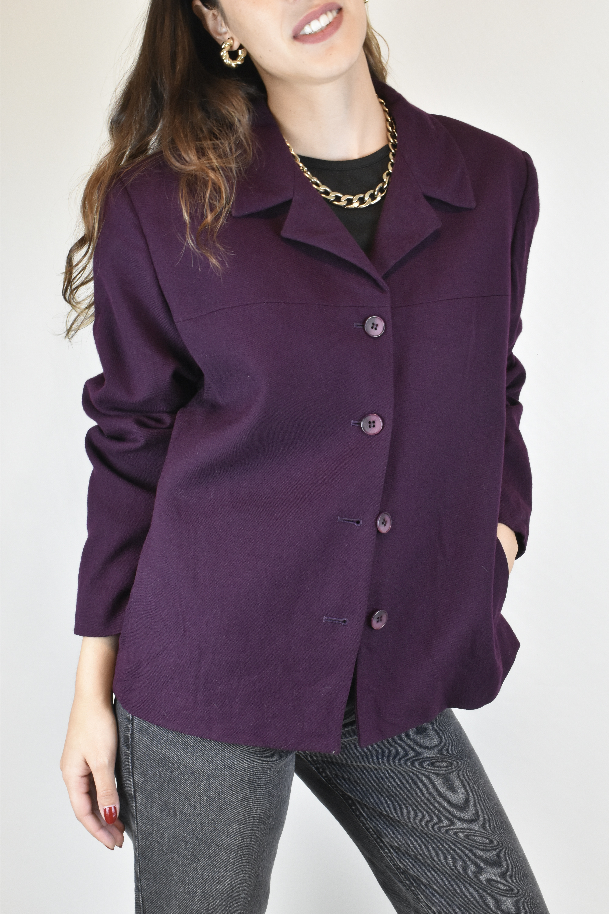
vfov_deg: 42.3
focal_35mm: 46
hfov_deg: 28.9
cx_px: 304
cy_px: 457
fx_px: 1180
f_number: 13
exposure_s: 1/30
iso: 1600
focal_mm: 31
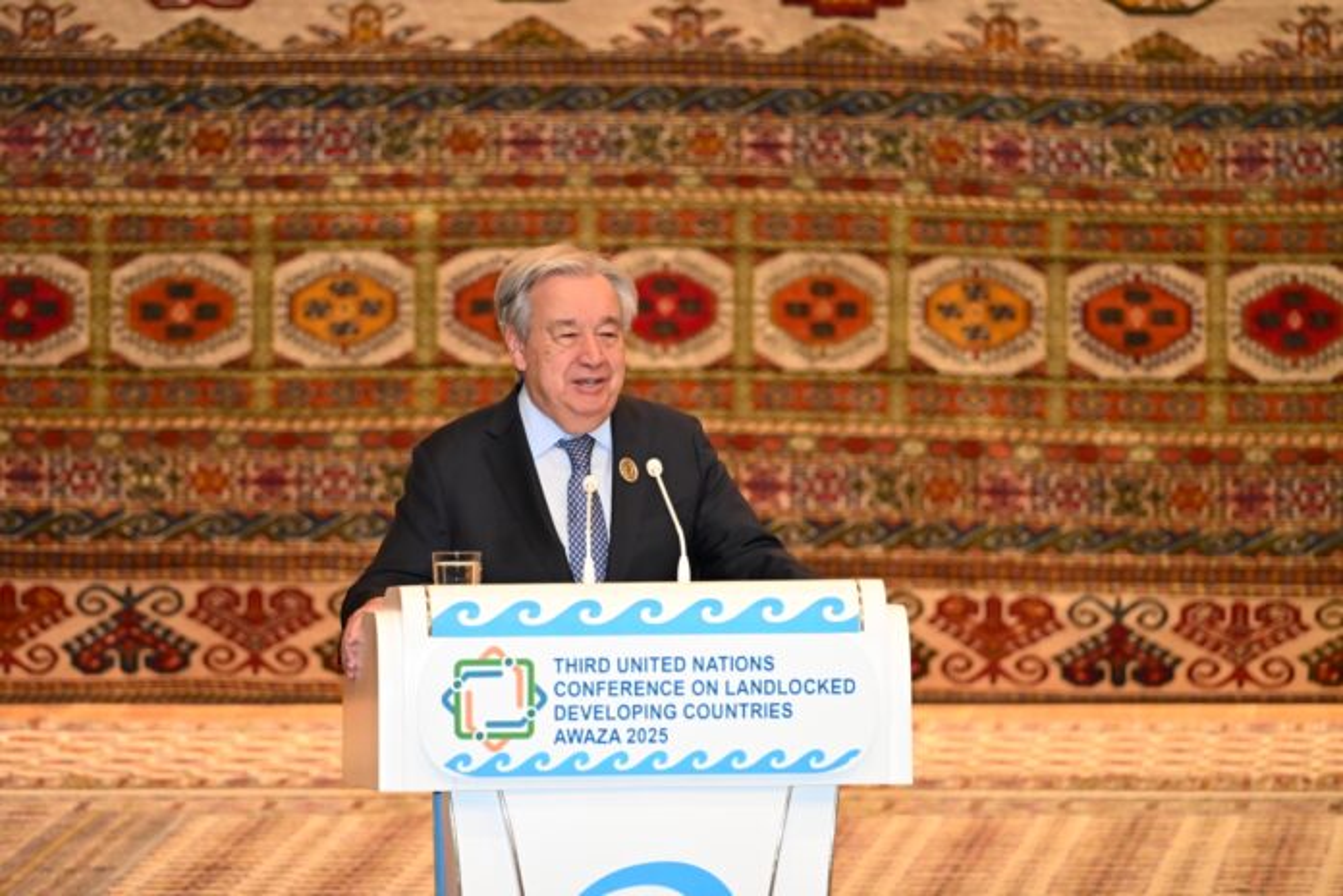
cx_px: 672
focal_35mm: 400
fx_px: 14921
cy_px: 448
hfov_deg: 5.2
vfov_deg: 3.4
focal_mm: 400
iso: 6400
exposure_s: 1/100
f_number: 8
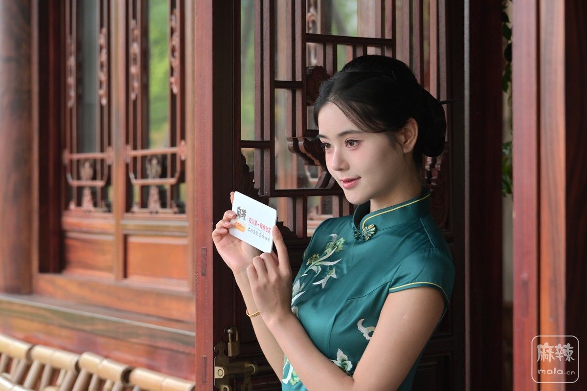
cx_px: 294
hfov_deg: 19.5
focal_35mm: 105
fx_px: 1712
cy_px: 196
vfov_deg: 13.0
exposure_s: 1/100
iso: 160
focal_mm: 105
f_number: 6.7
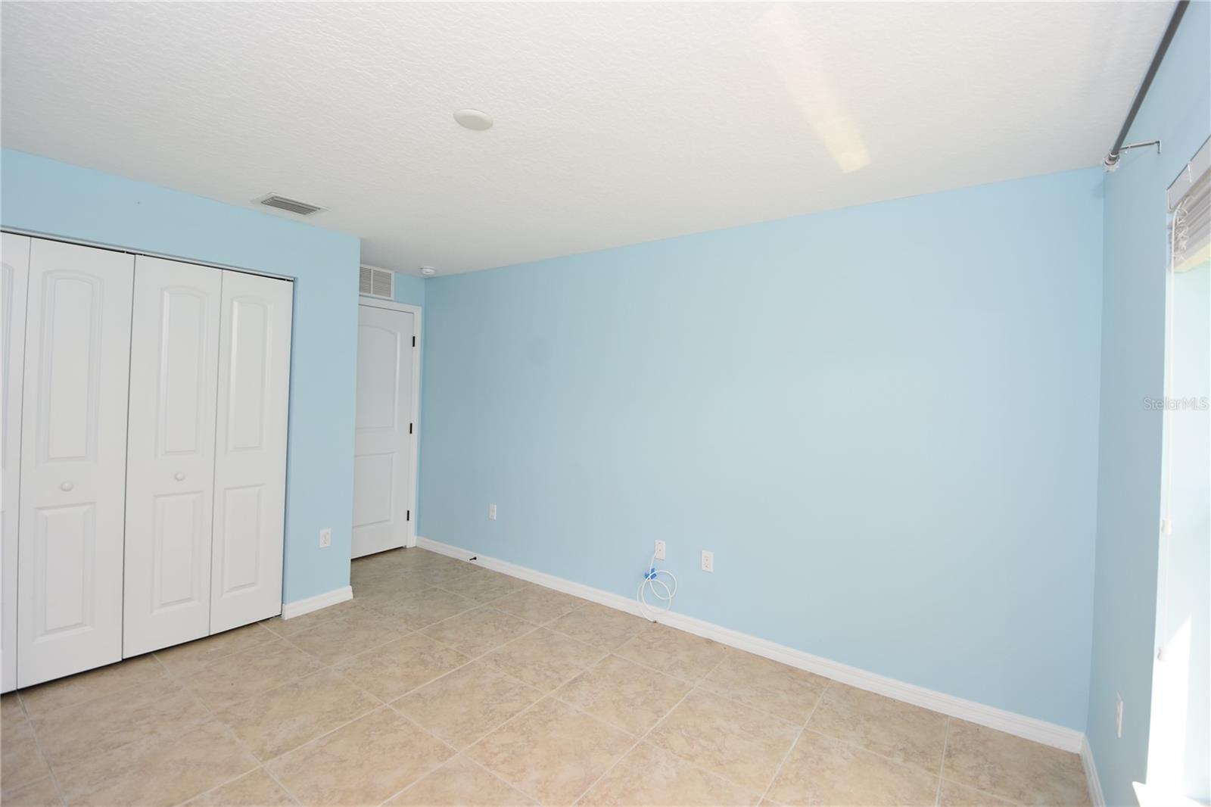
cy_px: 404
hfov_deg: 100.4
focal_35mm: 15
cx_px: 606
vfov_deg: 77.3
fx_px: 504
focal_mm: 10
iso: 200
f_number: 4.5
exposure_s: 1/80
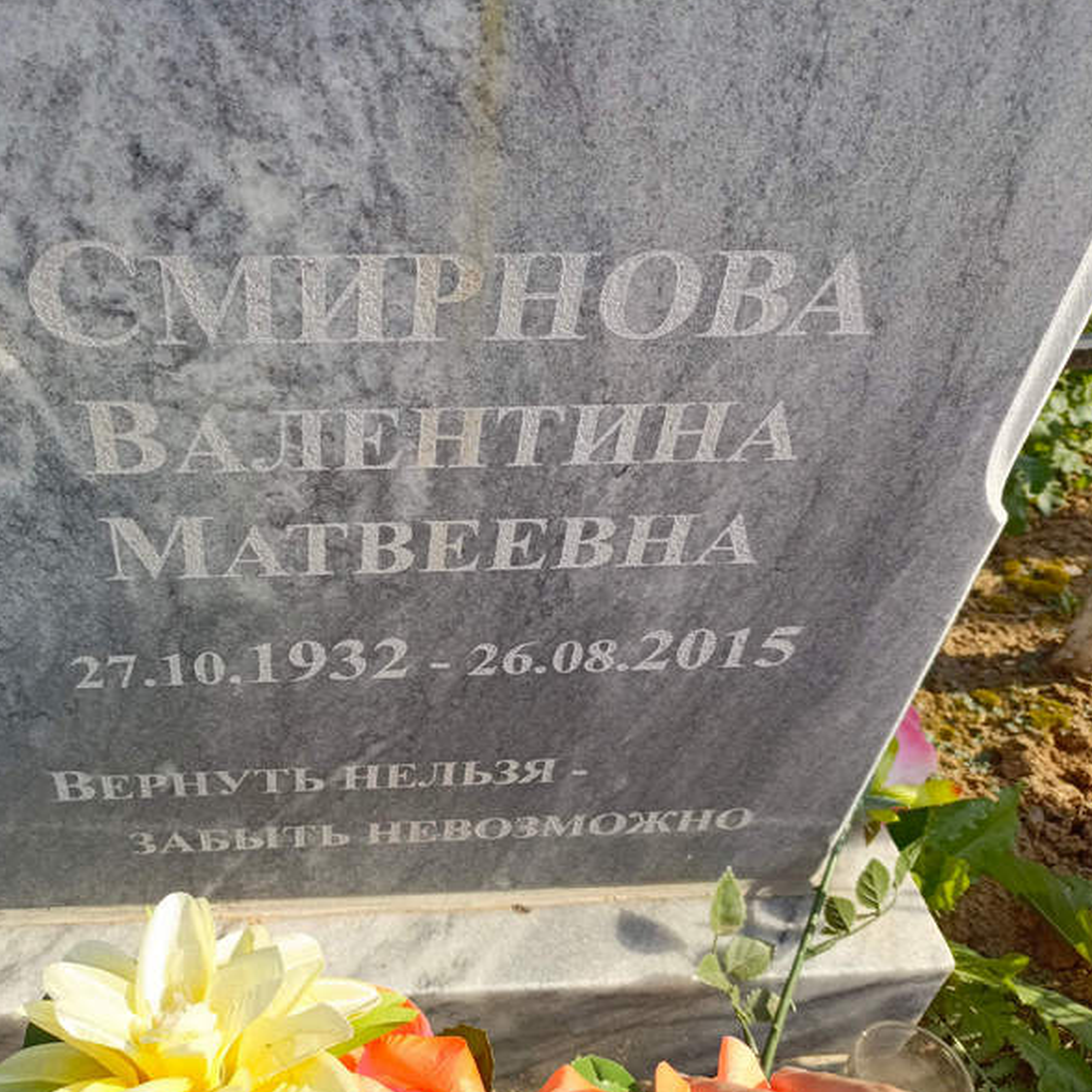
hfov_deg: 53.0
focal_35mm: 30
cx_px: 362
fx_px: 1071
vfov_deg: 54.0
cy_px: 547
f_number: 1.69
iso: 104
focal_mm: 4.76
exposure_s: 1/572
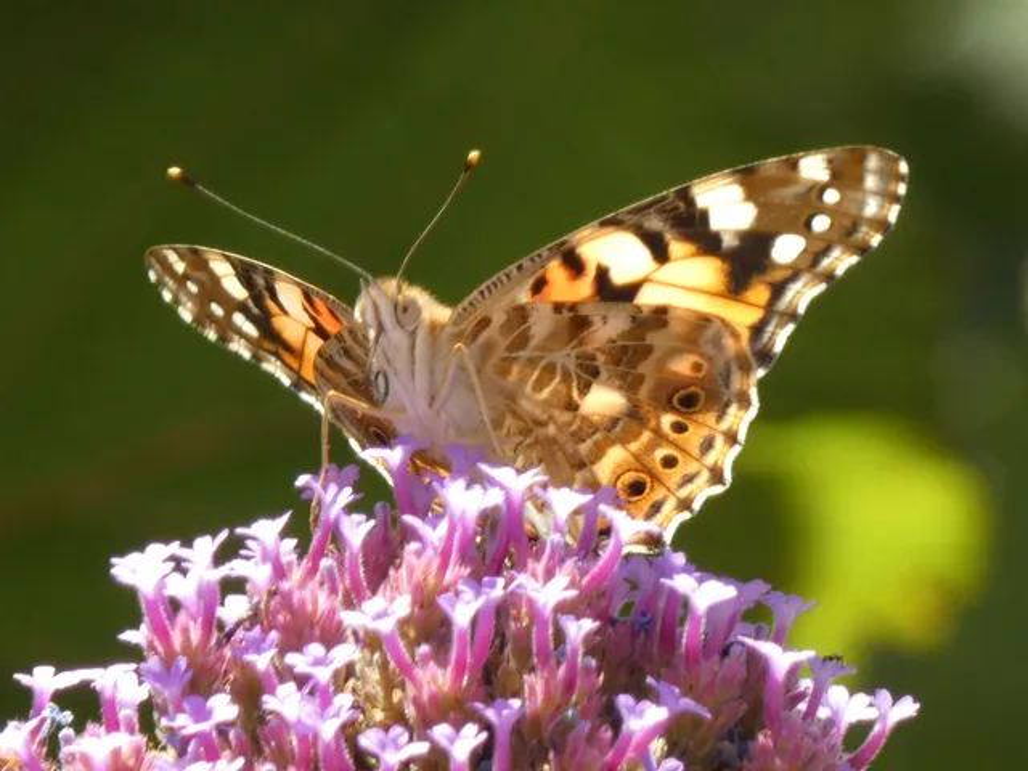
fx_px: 18472
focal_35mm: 622
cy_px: 386
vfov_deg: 2.4
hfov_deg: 3.2
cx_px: 514
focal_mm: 111.5
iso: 160
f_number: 5.6
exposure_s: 1/100
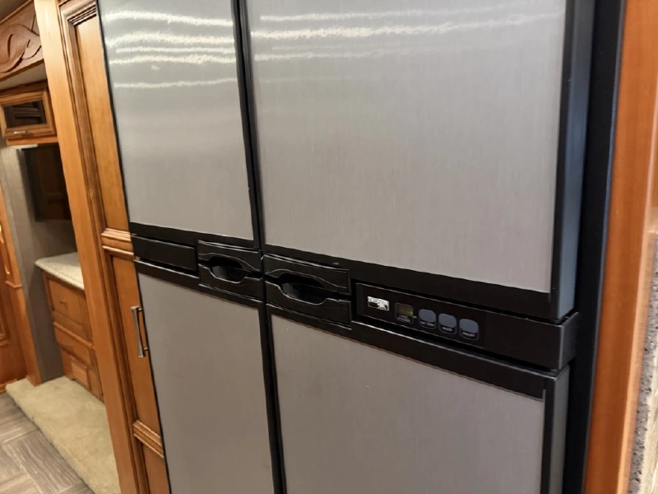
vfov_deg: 56.8
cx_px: 329
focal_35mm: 24
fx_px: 456
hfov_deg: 71.6
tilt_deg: -11.5
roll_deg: +4.3
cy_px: 247
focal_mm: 6.76
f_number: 1.78
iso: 800
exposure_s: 1/30
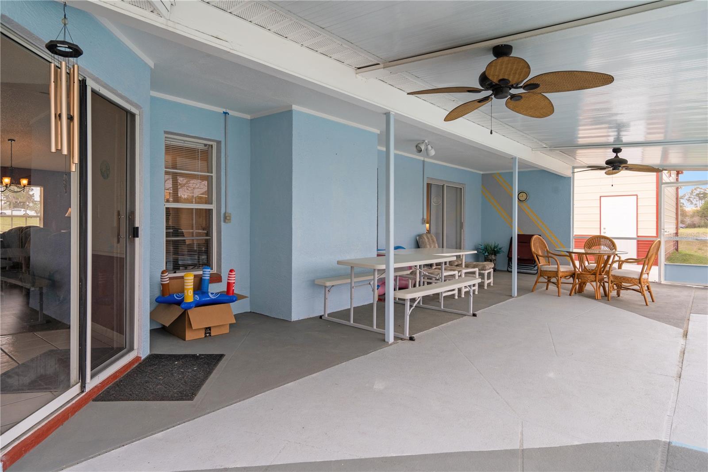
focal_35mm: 20
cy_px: 236
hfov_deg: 84.0
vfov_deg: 61.9
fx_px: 393
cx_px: 354
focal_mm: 20
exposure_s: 1/80
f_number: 8
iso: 320
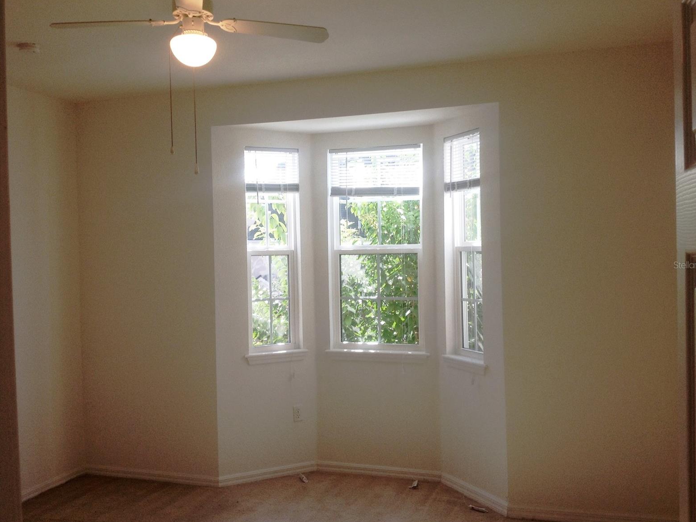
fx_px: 724
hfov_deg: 51.3
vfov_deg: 39.7
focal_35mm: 36
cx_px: 357
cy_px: 265
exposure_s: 1/143
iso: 50
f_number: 2.4
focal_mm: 4.28
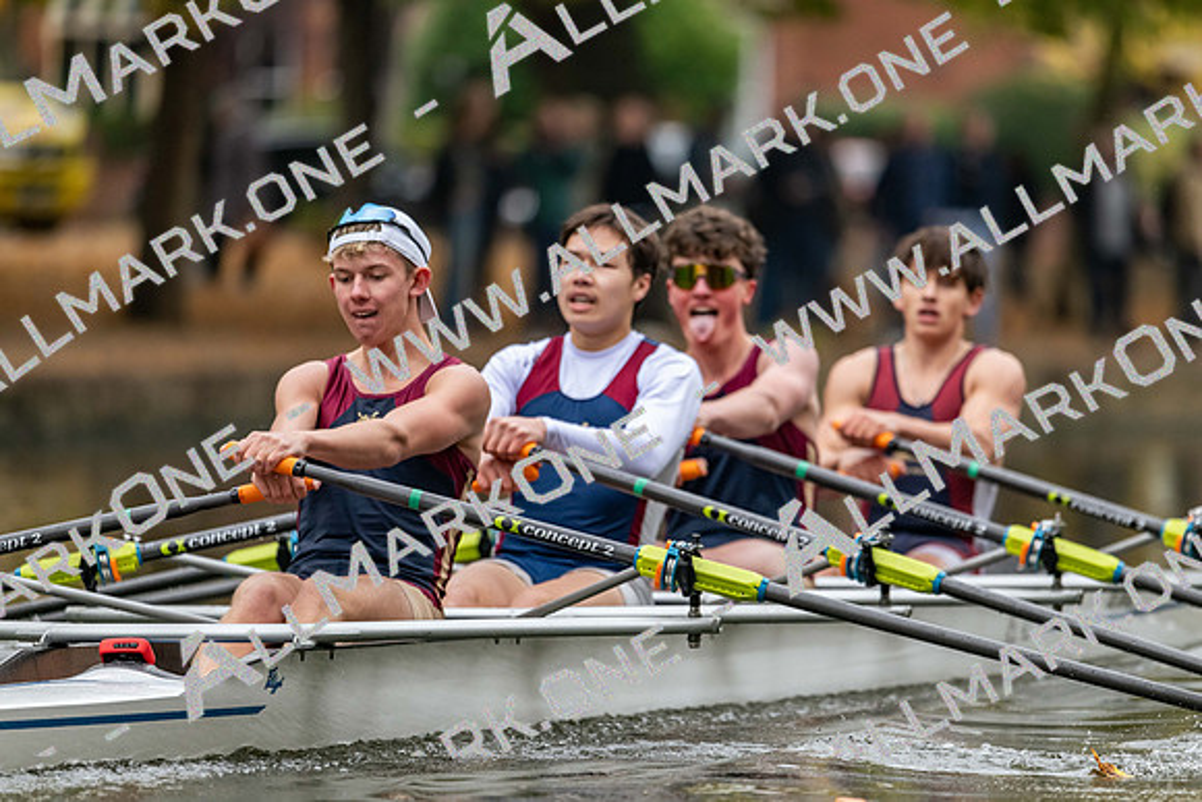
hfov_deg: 5.2
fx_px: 13358
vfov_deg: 3.4
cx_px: 601
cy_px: 401
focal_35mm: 400
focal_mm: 400
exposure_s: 1/2500
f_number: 4.5
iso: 2000
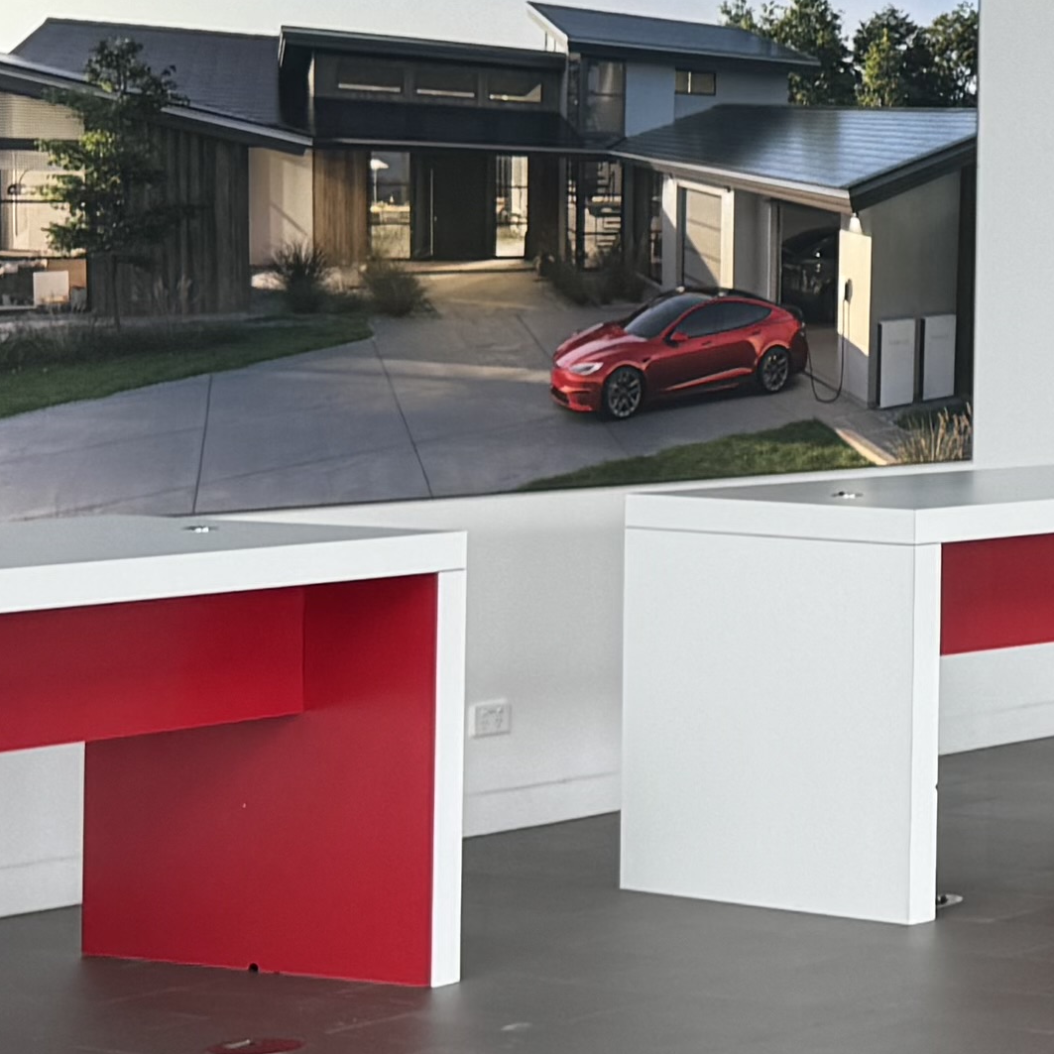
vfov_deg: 15.2
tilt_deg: +0.0
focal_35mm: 114
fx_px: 3927
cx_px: 2111
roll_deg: -0.5
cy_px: 230
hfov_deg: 13.2
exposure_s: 1/124
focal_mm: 6.76
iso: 64
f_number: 1.78
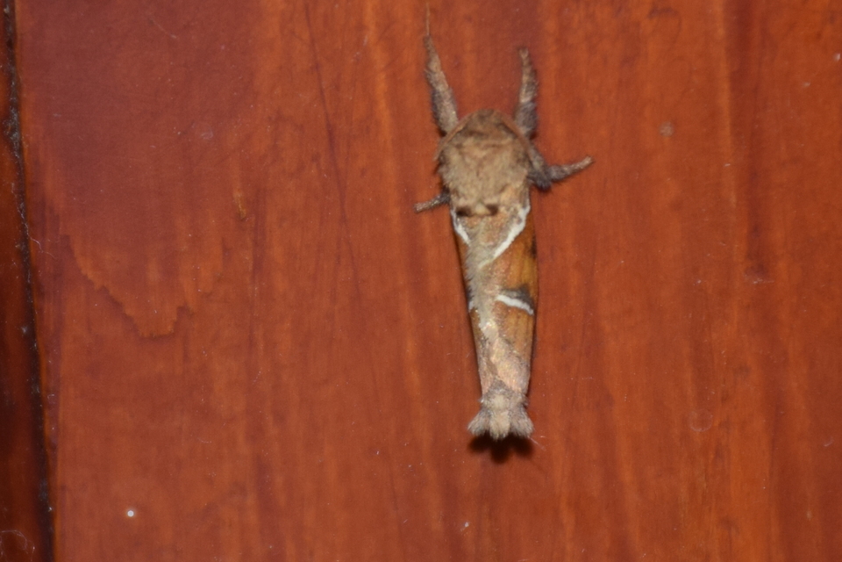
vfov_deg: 6.5
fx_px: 4911
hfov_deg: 9.8
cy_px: 281
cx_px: 421
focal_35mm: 210
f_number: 5.6
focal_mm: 140
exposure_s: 1/60
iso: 320
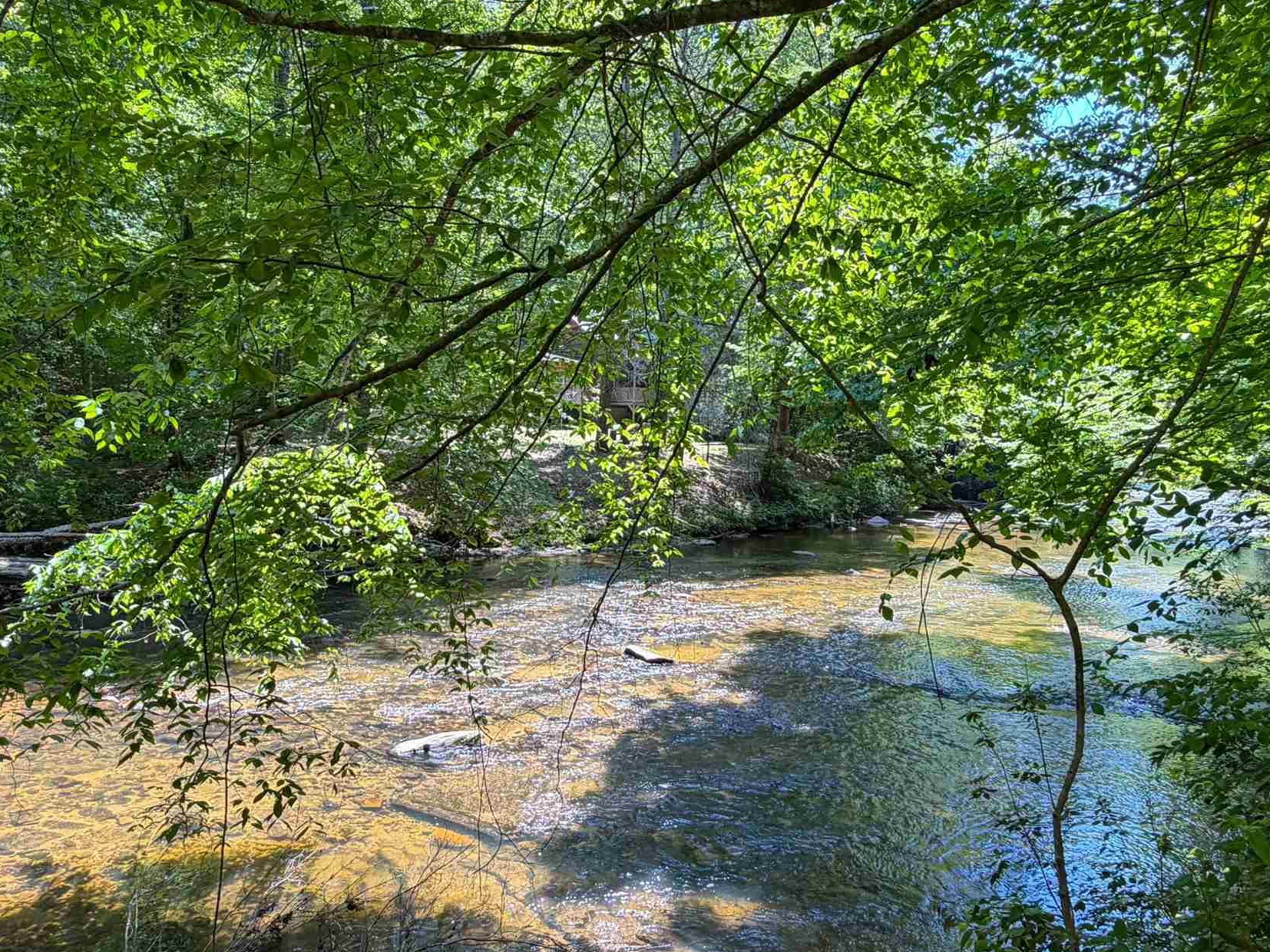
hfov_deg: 67.3
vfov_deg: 53.0
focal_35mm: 26
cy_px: 443
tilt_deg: -0.5
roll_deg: -0.7
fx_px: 954
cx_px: 623
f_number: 2.2
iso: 40
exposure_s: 1/133
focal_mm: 2.22
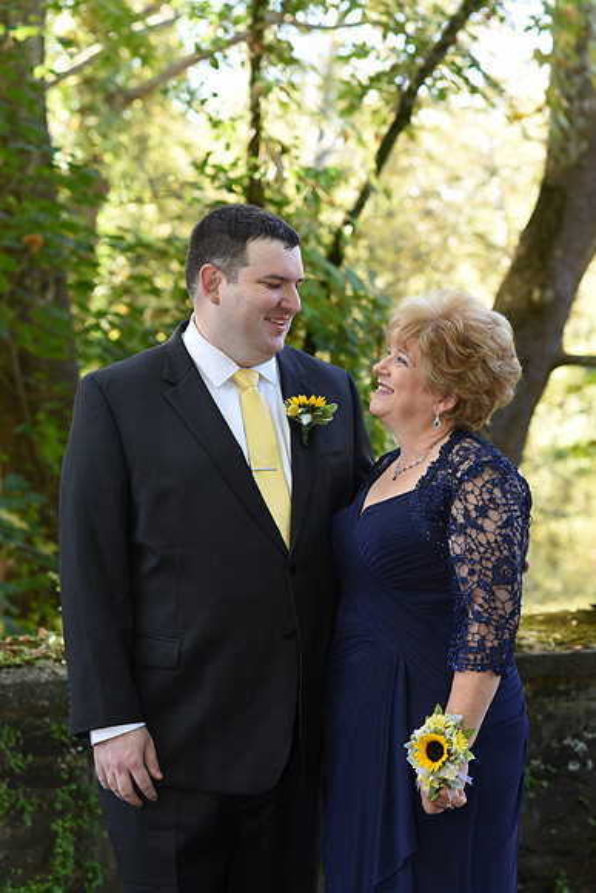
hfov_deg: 16.1
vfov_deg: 23.9
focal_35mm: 85
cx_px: 298
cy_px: 446
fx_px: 2109
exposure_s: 1/200
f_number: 4.5
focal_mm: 85
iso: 500
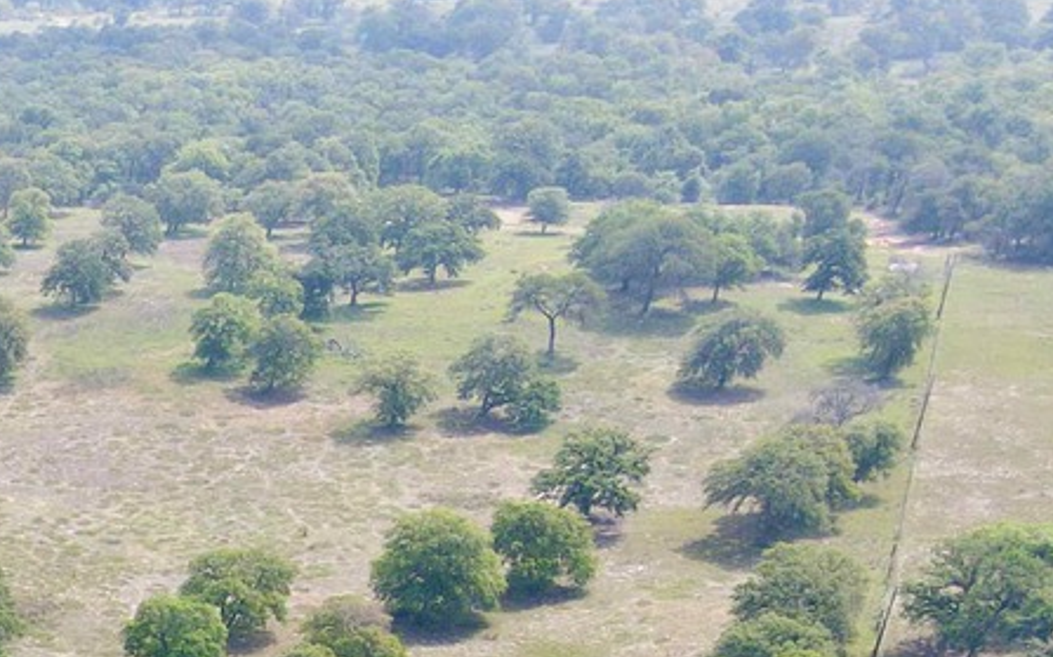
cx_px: -601
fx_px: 2352
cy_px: 1262
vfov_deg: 13.8
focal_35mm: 82
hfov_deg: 20.8
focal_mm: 4.5
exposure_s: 1/320
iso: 100
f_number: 2.8
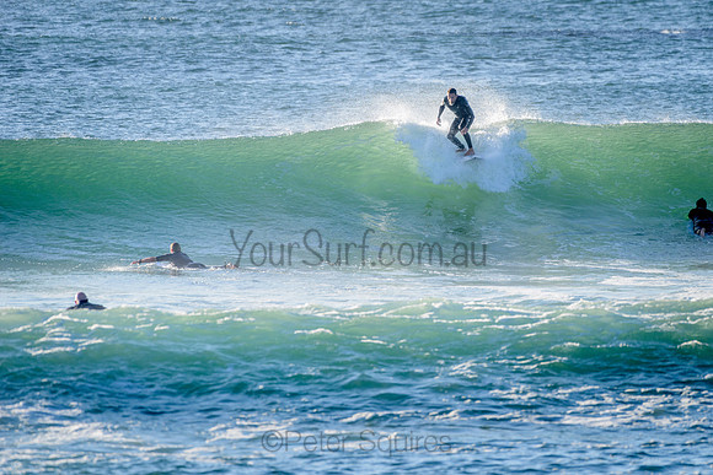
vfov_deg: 2.3
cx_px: 431
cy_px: 188
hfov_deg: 3.4
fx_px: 11977
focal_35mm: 605
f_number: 5.6
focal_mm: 500
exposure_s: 1/1250
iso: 280
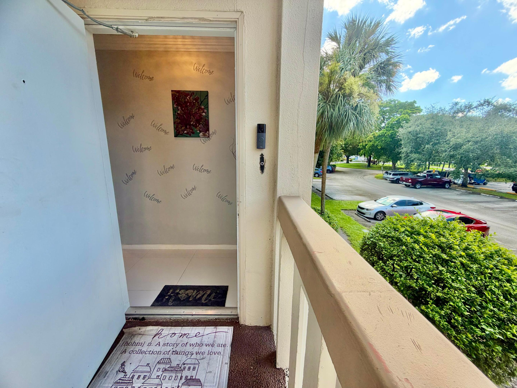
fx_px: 209
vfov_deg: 85.7
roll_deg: -0.2
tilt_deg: -11.6
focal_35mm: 14
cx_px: 258
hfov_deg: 102.1
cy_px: 194
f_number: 2.2
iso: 50
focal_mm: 2.22
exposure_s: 1/218
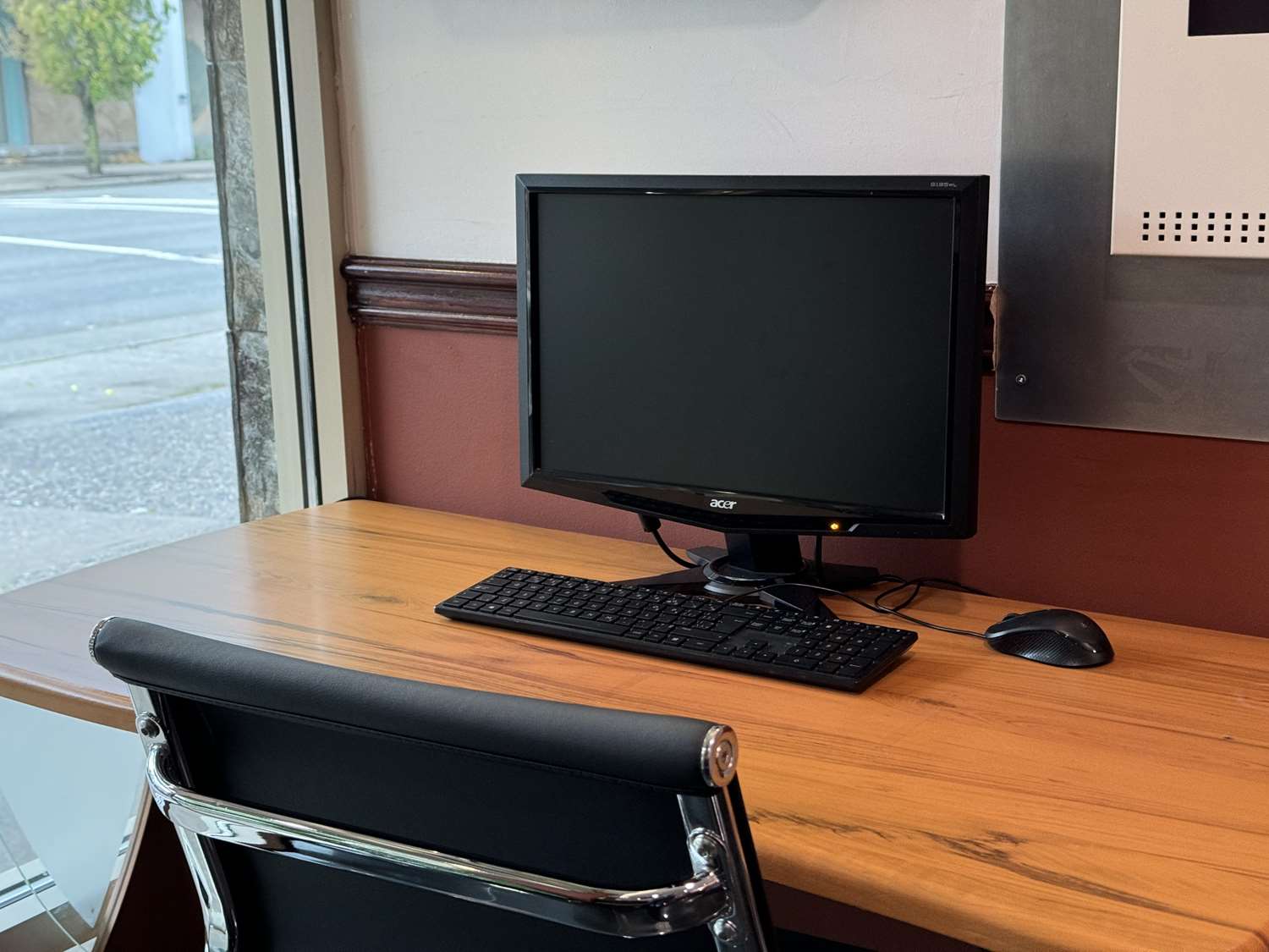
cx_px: 634
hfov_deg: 39.7
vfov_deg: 30.3
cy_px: 476
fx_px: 1760
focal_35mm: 48
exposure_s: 1/40
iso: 250
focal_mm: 6.76
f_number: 1.78
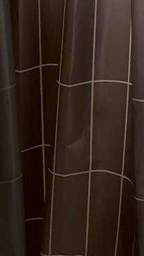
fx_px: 543
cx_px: 265
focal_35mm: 80
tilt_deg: -8.2
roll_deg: -3.3
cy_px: -4
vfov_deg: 25.2
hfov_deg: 13.4
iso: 320
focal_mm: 5.7
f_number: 1.5
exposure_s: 1/60
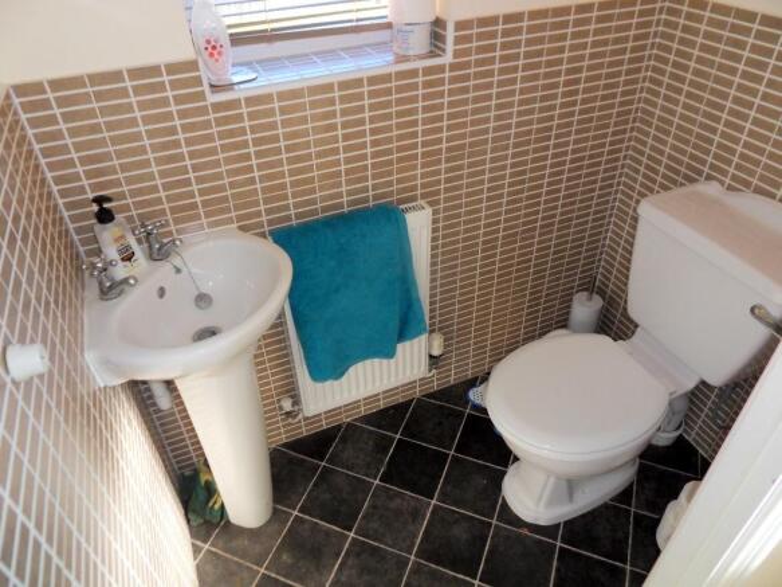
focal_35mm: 24
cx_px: 391
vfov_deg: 56.8
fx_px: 542
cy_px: 294
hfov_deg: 71.6
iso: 100
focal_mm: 4.2
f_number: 3.3
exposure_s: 1/30
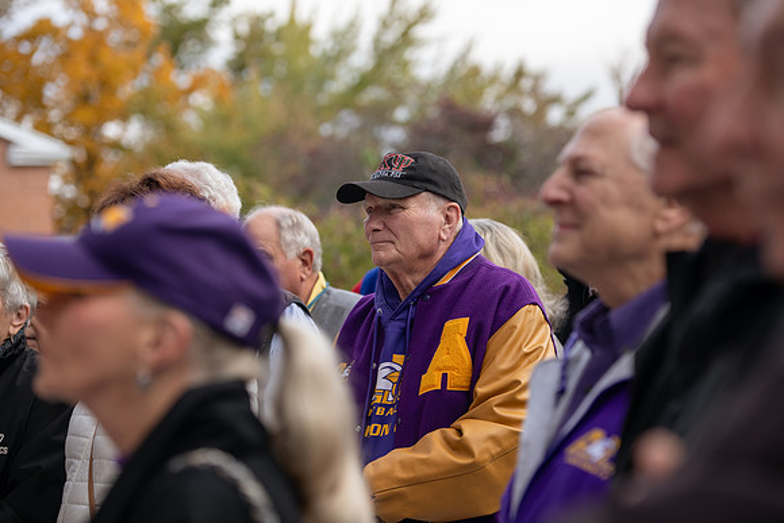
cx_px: 392
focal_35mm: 95
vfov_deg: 14.4
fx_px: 2069
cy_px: 262
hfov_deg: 21.5
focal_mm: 95
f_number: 3.5
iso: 160
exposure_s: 1/320
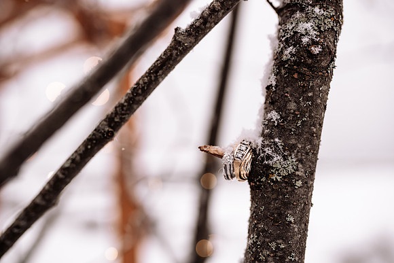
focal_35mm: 35
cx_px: 197
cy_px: 132
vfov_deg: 37.9
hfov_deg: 54.4
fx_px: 383
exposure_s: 1/640
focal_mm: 35
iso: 160
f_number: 2.2
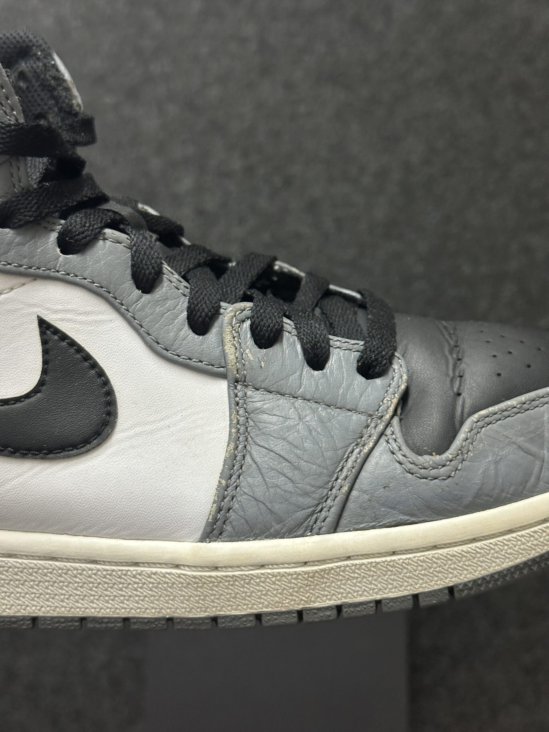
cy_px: 366
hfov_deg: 30.3
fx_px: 1015
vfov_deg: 39.7
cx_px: 274
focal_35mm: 48
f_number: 1.78
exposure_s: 1/36
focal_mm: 6.86
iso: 250
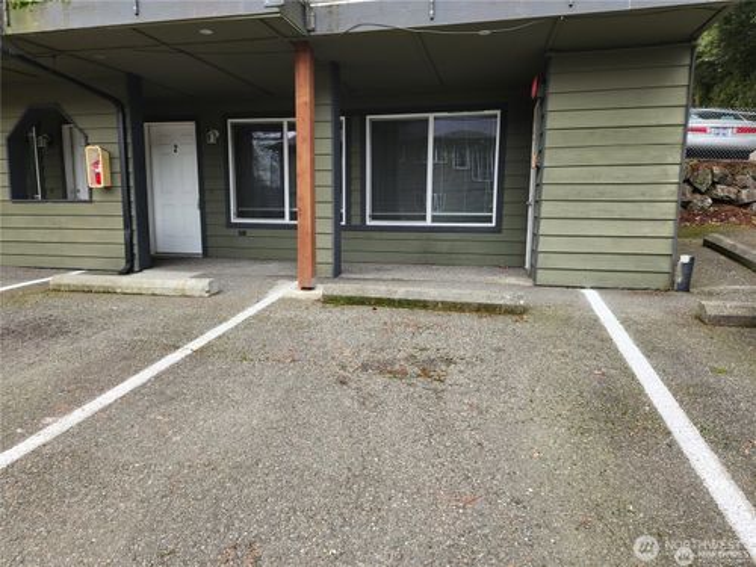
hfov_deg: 73.9
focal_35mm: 23
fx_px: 502
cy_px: 284
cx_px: 378
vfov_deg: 58.9
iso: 50
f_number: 1.8
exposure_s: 1/180
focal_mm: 5.4
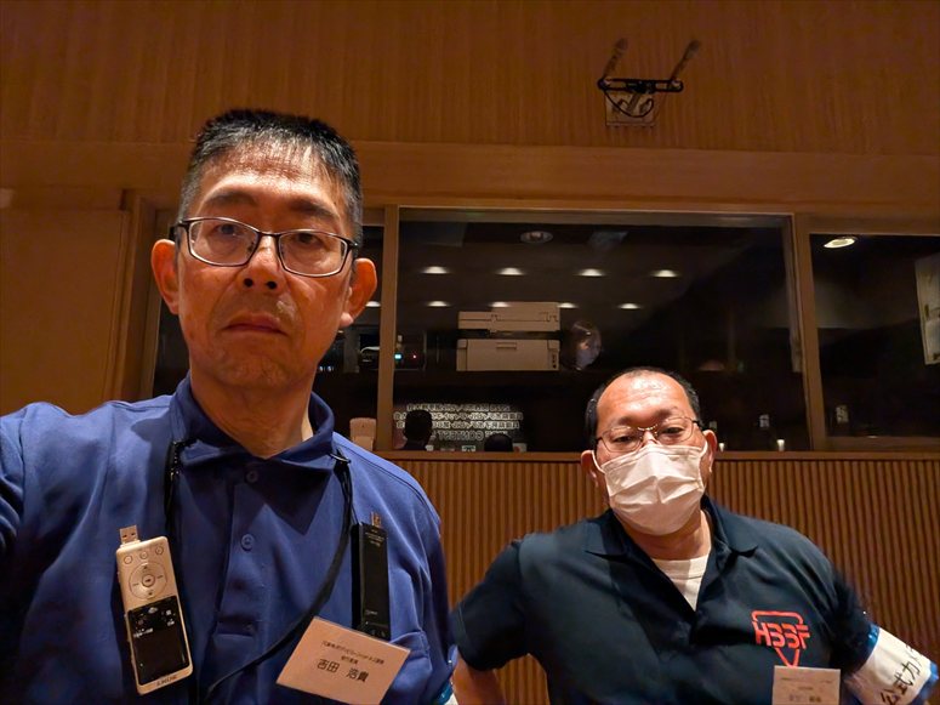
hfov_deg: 79.0
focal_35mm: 21
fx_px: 570
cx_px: 470
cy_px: 352
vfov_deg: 63.4
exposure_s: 1/120
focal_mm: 2.74
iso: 1330
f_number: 2.2
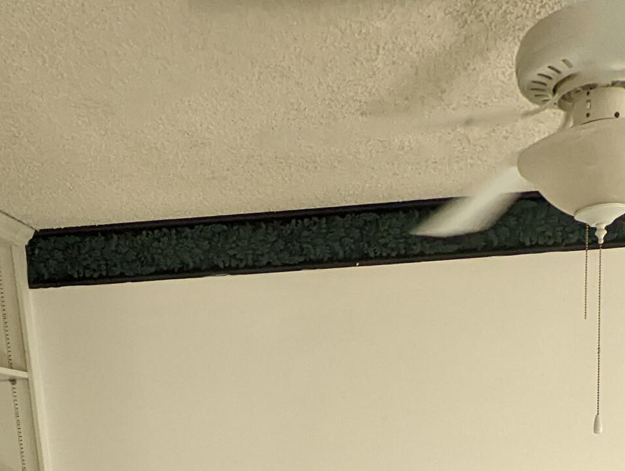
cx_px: 347
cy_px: 704
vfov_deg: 23.4
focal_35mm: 50
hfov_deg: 38.1
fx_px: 904
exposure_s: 1/75.9
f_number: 2.2
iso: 448
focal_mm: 2.35
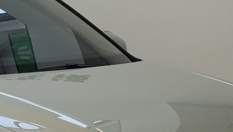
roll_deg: +1.2
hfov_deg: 10.1
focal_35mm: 210
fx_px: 1298
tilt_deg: -3.0
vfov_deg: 5.8
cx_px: -60
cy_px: 76
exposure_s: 1/241
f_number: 1.78
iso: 64
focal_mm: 6.76
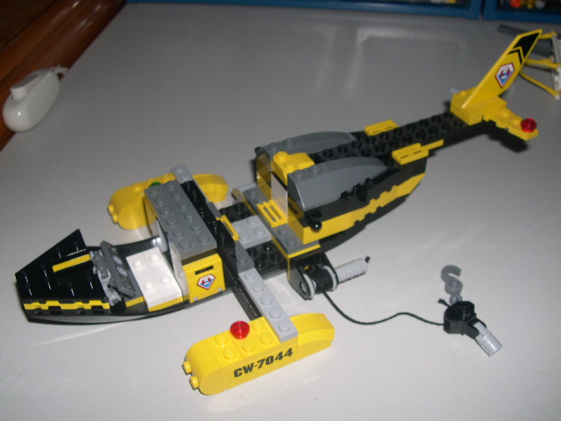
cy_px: 210
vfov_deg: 37.7
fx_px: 616
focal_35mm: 38
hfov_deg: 49.0
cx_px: 280
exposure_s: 1/60
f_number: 7.6
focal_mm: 8
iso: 100
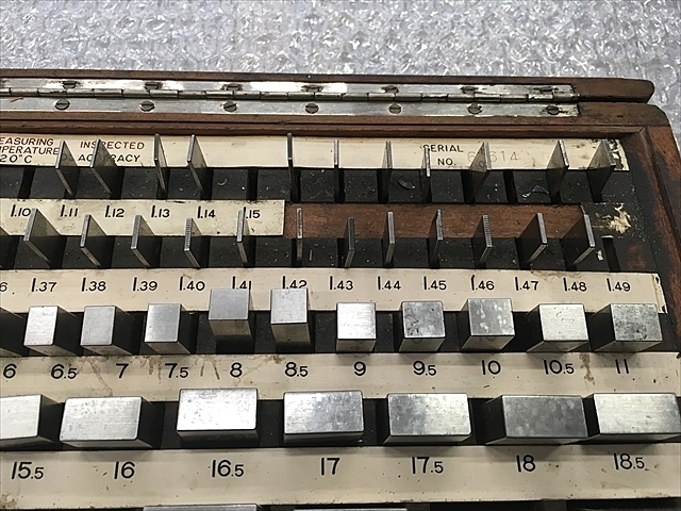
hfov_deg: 61.7
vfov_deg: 48.2
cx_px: 340
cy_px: 256
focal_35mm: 29
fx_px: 571
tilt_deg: -64.9
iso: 64
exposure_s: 1/30
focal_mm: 4.15
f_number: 2.2
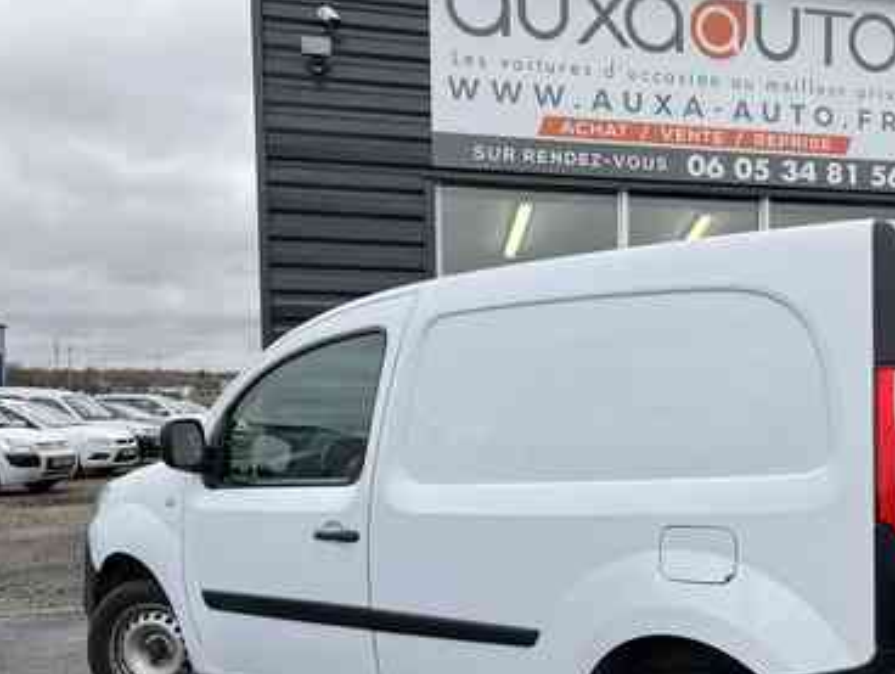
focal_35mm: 36
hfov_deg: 50.2
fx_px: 932
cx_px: 610
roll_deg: +0.6
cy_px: 444
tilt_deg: -2.4
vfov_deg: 39.3
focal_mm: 5.7
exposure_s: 1/533
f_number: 1.5
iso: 50
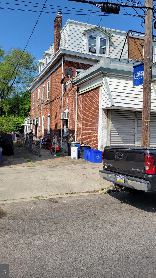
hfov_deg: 40.1
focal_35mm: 29
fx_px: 213
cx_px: 70
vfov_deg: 66.1
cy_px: 137
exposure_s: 1/2204
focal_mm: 5.4
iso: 40
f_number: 1.8
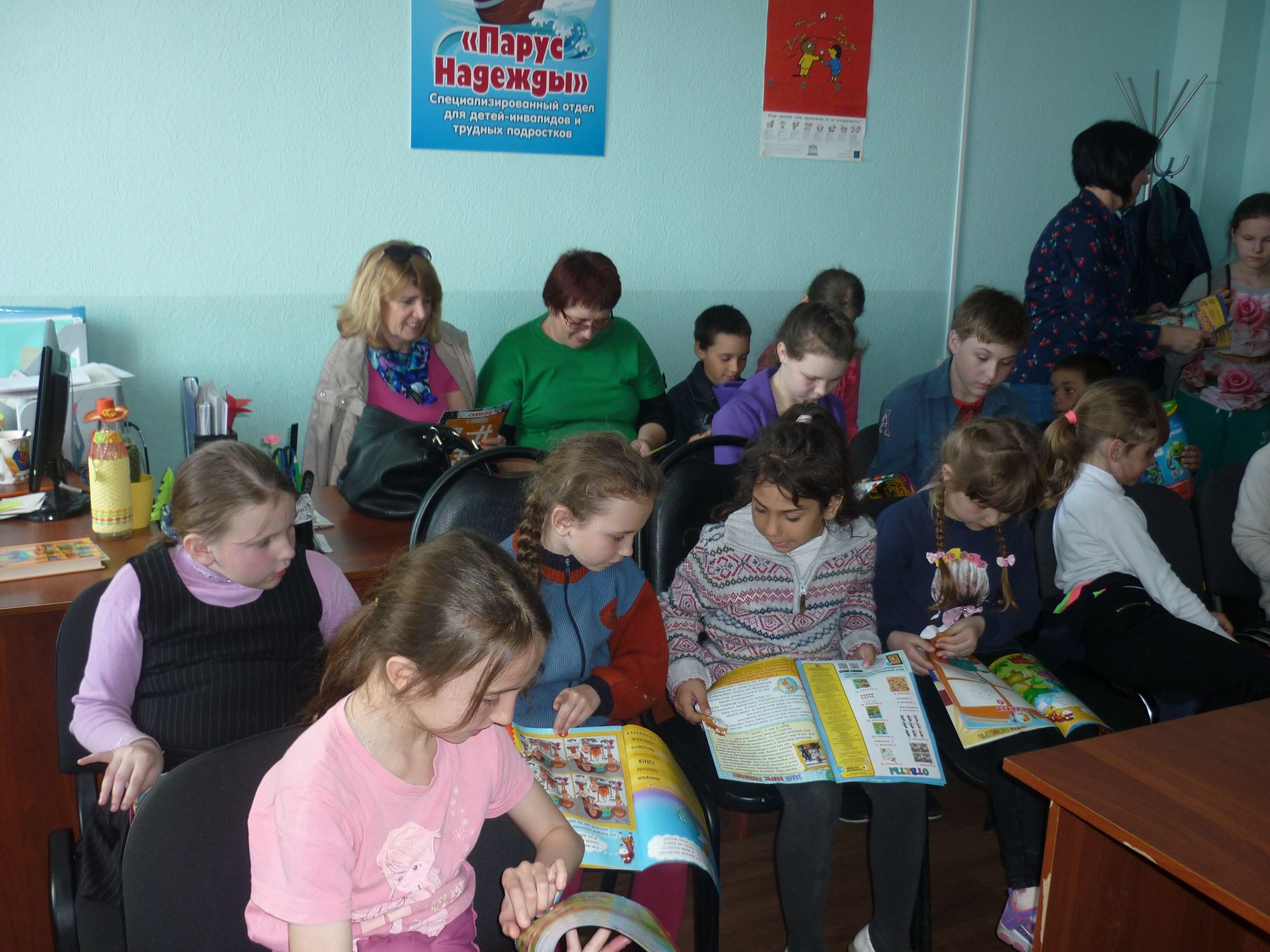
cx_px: 635
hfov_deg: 55.4
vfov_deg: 42.9
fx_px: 1211
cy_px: 476
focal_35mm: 33
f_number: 2.8
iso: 100
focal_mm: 5.5
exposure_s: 1/30
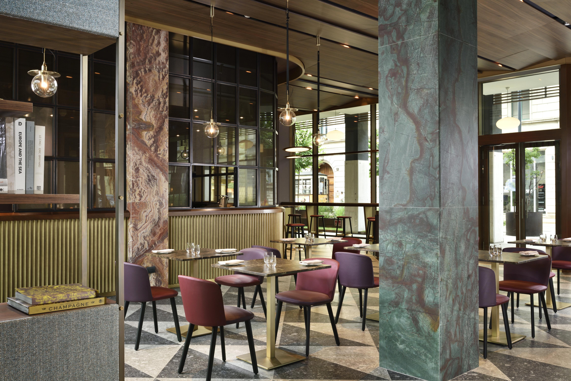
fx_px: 555
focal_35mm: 35
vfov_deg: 37.9
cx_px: 286
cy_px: 190
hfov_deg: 54.4
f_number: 11
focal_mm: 35
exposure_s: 1/200
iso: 200
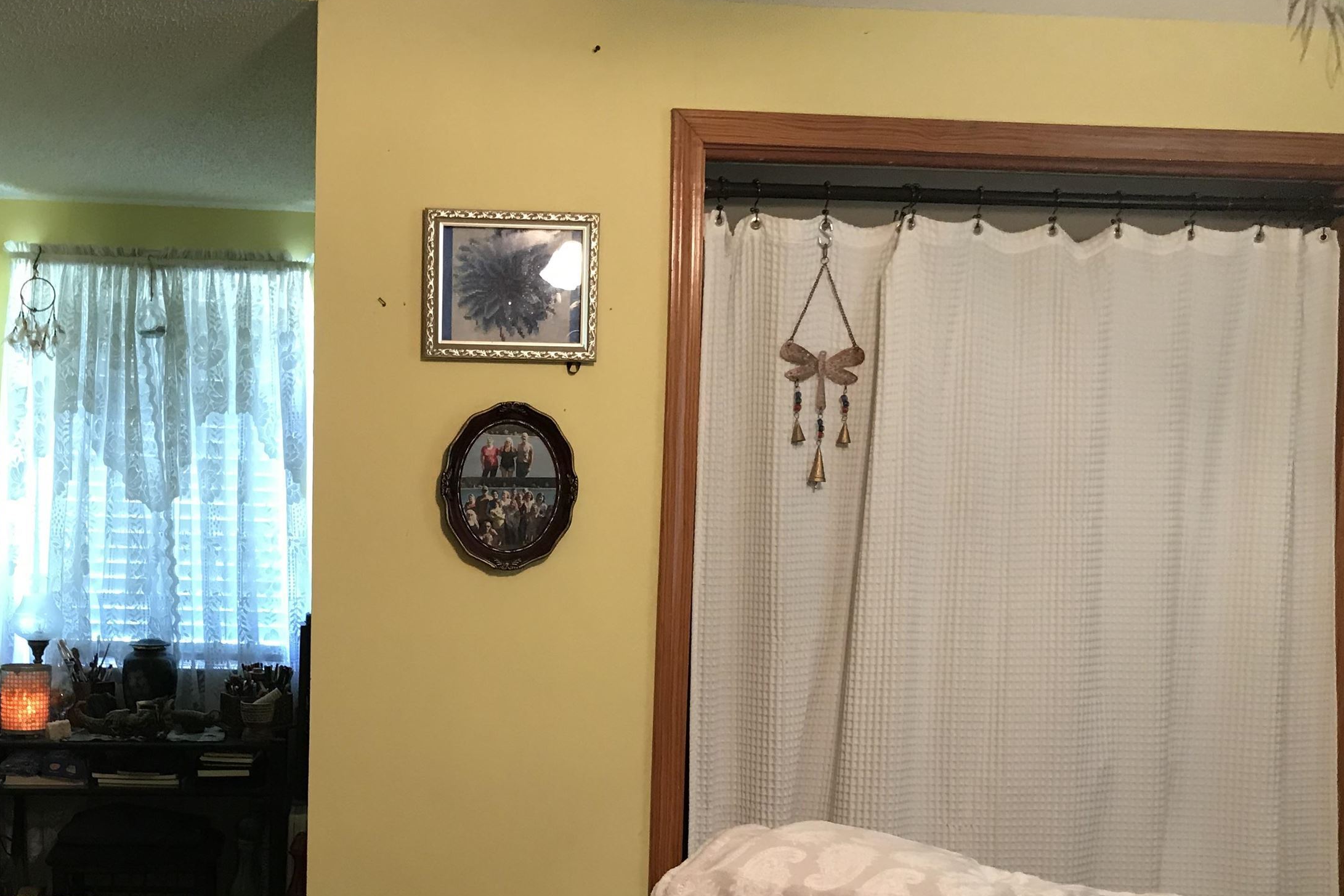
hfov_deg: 46.9
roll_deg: -1.8
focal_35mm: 41
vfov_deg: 32.1
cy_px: 652
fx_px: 1531
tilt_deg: -3.5
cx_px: 489
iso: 50
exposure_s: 1/15
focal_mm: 3.99
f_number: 1.8
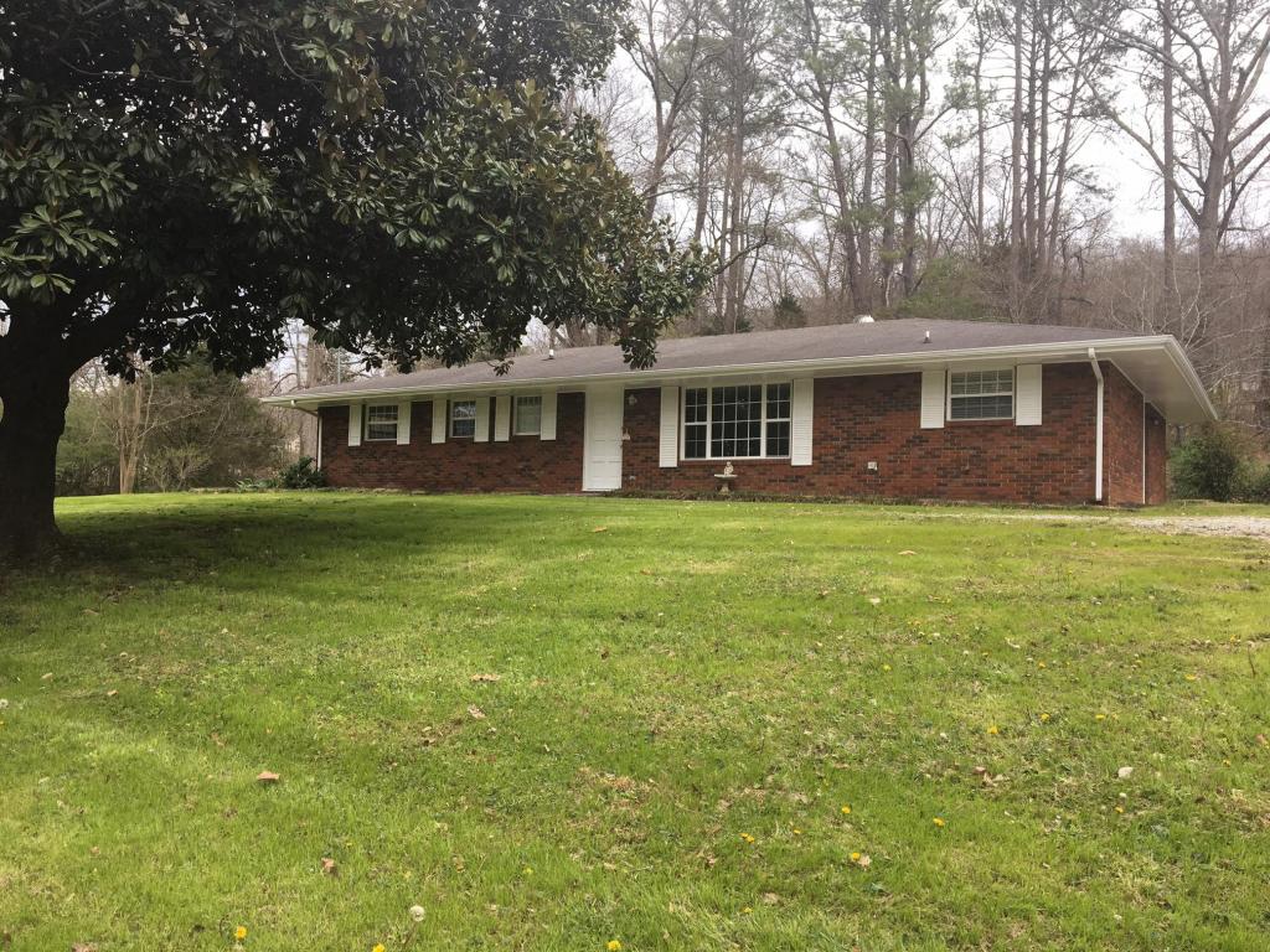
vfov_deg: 48.2
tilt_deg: +2.9
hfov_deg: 61.7
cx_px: 635
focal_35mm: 29
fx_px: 1064
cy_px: 476
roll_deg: -1.1
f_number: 2.2
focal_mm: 4.15
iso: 25
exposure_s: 1/120
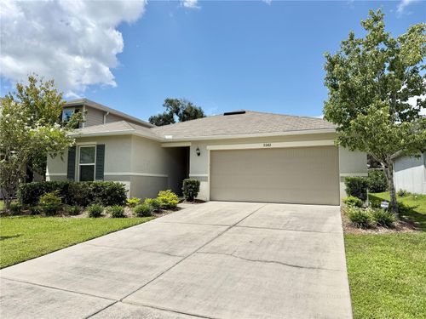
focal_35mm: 24
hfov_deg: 71.6
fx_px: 295
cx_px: 213
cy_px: 160
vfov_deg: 56.8
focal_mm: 6.76
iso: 80
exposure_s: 1/8130
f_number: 1.78
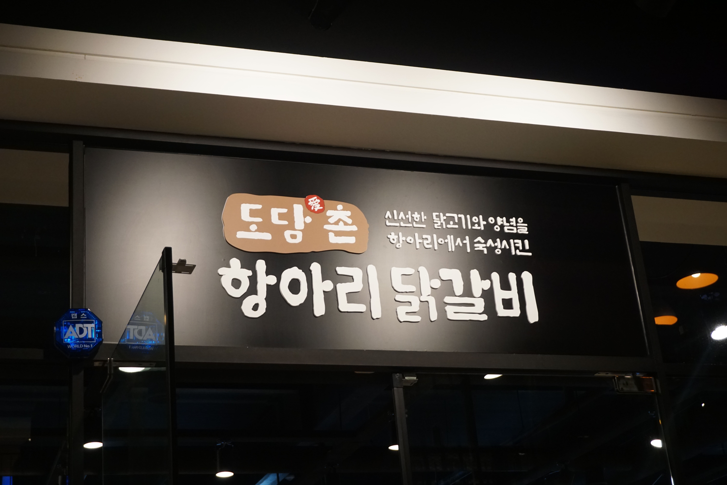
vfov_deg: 23.2
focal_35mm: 58
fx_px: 1181
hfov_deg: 34.2
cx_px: 364
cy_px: 242
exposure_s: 1/60
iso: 1250
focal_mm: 39
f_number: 5.6
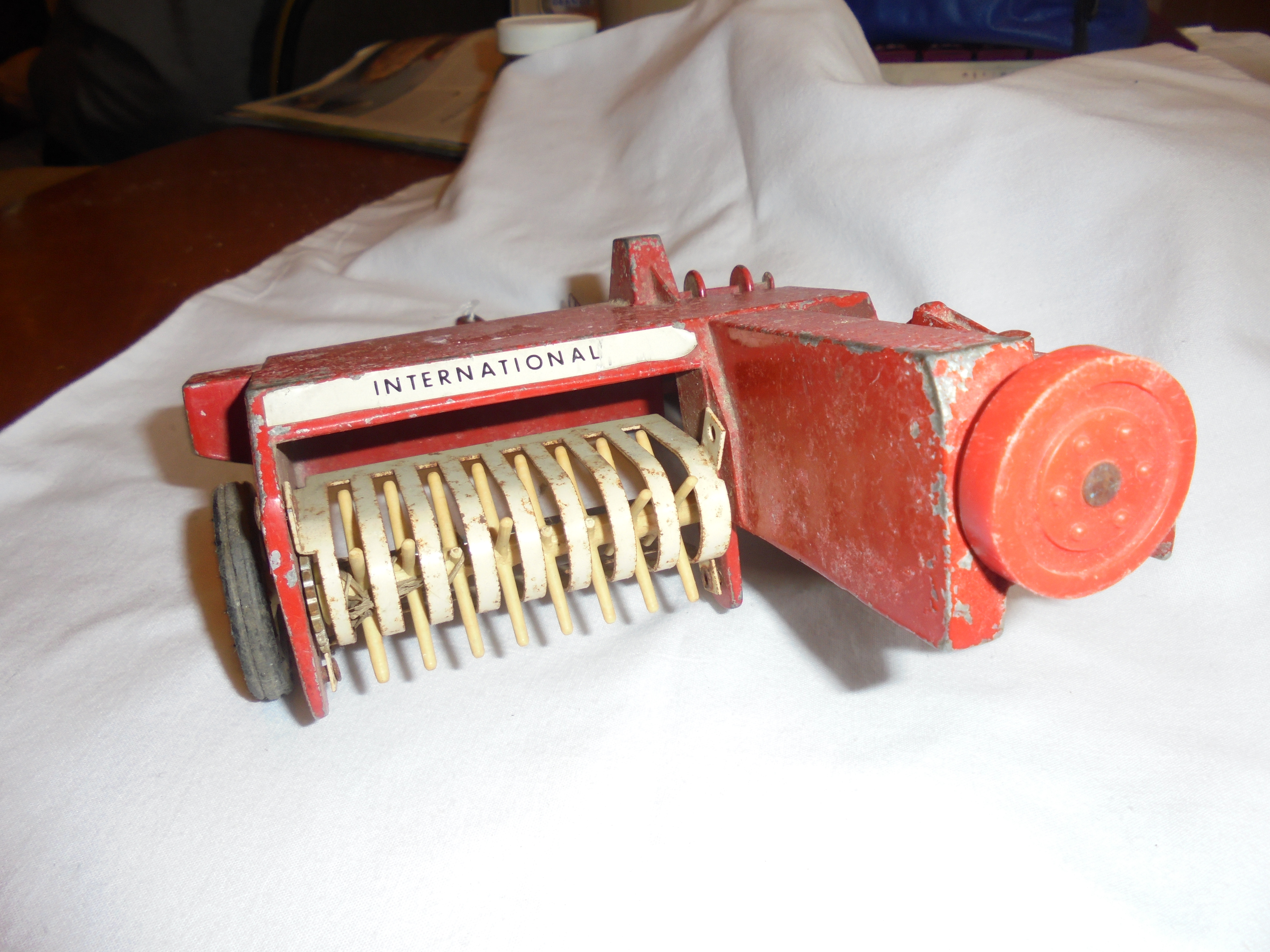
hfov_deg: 67.3
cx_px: 635
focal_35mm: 26
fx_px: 954
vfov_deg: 53.1
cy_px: 476
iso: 100
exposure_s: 1/30
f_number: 3.5
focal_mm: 4.6
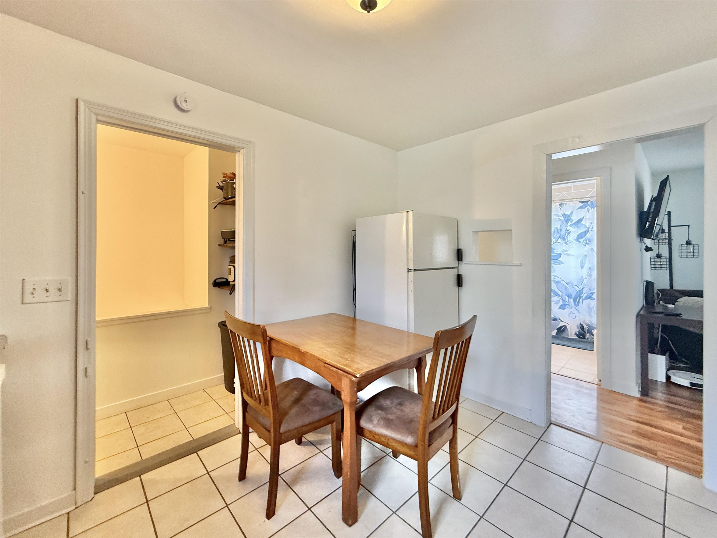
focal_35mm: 14
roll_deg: -2.2
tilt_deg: -0.8
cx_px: 358
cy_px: 269
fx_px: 290
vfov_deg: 85.7
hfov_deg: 102.1
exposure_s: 1/60
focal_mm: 2.22
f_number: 2.2
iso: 320
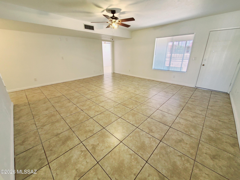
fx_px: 90
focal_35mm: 13
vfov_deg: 89.9
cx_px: 120
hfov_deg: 106.2
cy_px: 90
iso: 200
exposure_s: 1/60.2
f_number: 2.2
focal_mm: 2.2
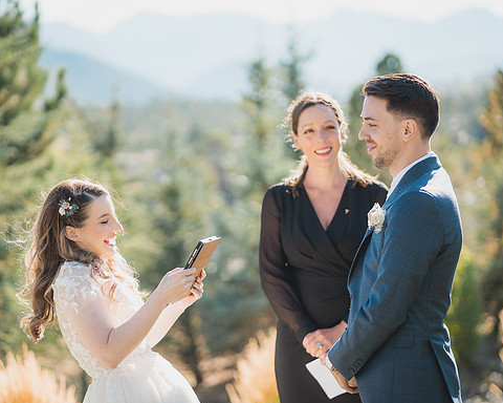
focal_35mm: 99
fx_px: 1474
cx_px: 236
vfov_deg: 15.5
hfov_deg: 19.4
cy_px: 202
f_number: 2.2
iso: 200
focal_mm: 85
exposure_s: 1/1250
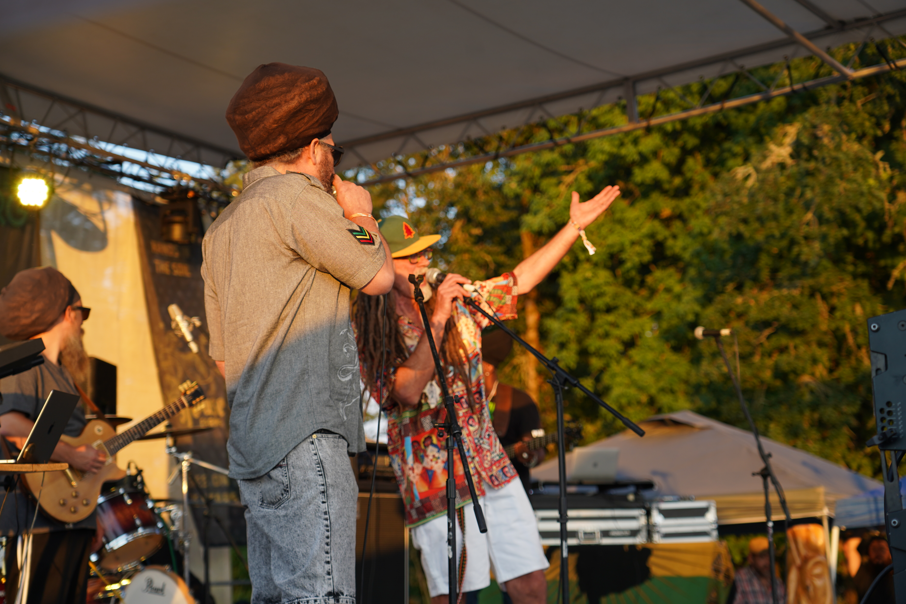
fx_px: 1736
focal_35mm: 69
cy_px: 302
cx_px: 453
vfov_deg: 19.7
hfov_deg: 29.2
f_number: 4
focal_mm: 69
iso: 200
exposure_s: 1/160
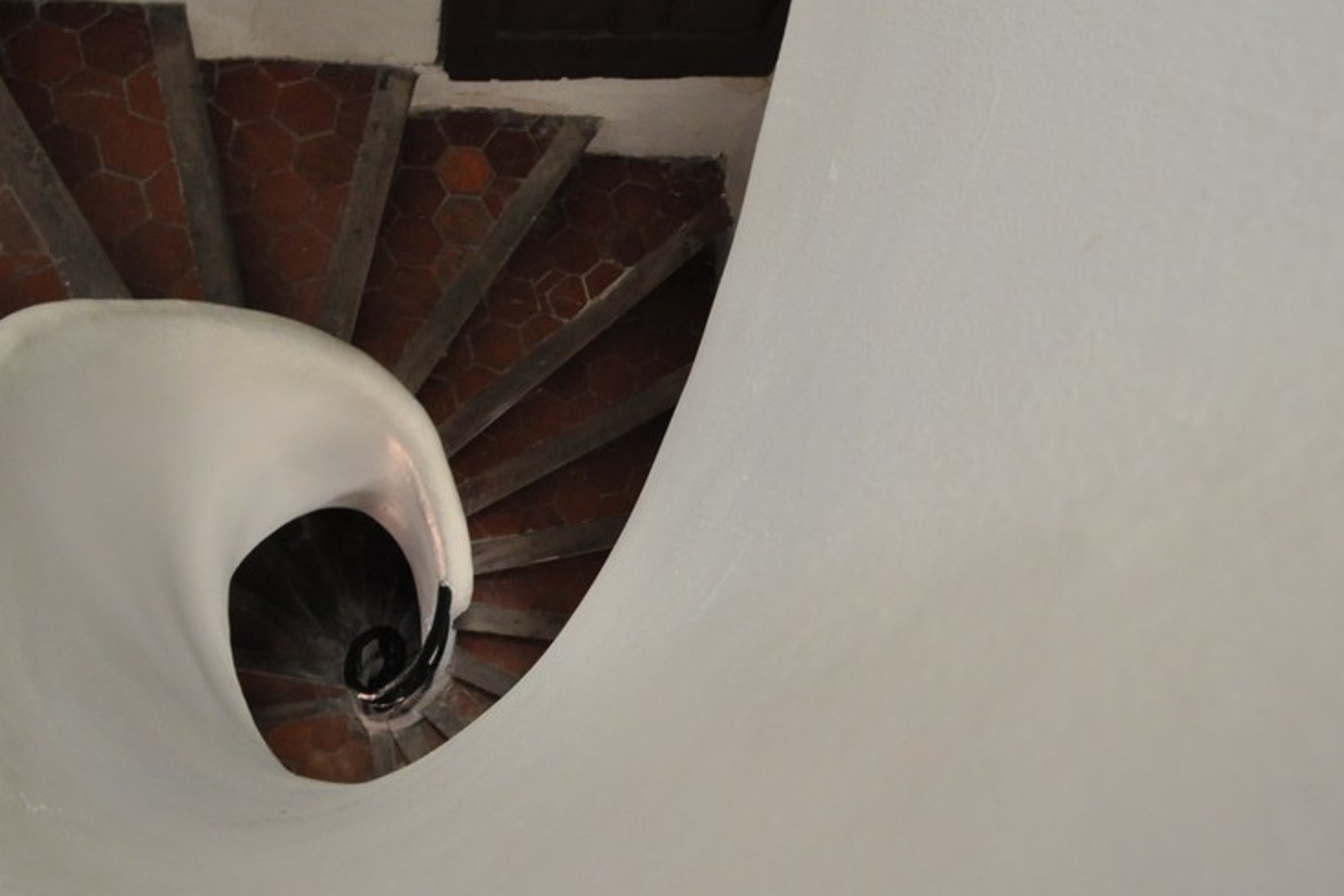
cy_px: 418
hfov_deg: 57.1
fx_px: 1232
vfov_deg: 39.9
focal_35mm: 33
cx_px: 755
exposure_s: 1/8
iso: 2200
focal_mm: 18
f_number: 3.5
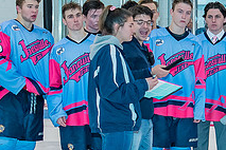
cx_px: 217
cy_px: 67
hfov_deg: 8.6
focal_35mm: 237
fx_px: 1488
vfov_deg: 5.8
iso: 400
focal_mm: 40
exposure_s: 1/250
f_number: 4.5
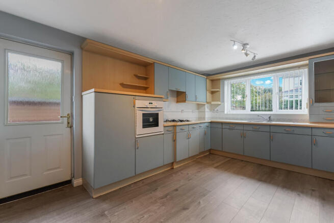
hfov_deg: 96.7
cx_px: 167
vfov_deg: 73.8
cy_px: 112
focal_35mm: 16
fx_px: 148
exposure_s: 1/6
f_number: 8
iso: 400
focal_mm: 16
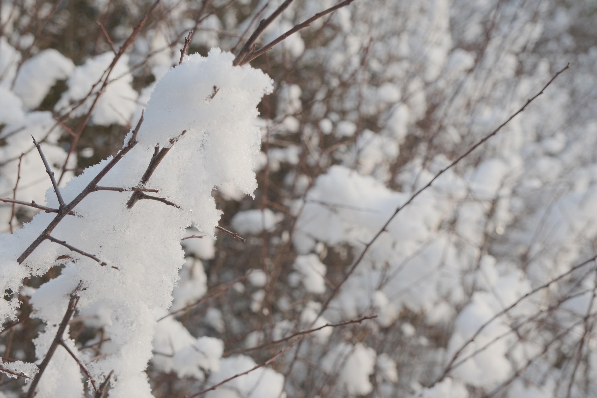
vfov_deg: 35.9
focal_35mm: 37
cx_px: 298
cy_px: 199
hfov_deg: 51.9
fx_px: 614
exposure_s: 1/500
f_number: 5.6
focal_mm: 24.7
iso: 640
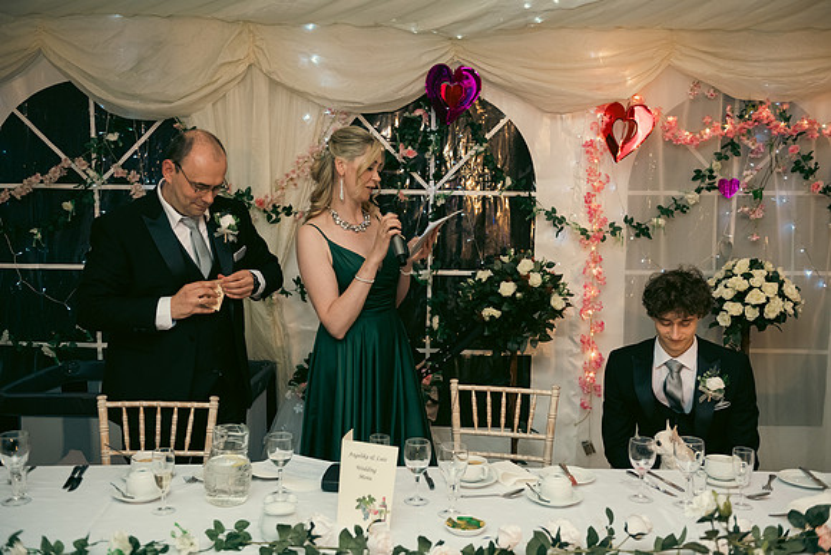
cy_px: 278
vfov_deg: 33.4
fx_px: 924
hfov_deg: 48.4
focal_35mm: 40
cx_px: 416
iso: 800
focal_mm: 40
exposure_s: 1/160
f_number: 3.5
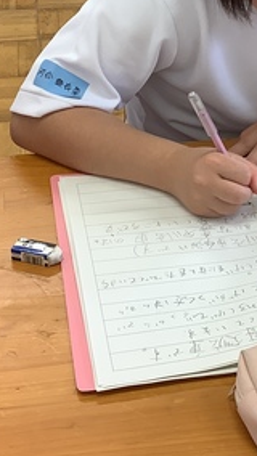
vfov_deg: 27.3
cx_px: 210
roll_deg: -1.3
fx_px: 920
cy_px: 92
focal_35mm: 76
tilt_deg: -25.8
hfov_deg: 15.8
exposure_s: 1/60
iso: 50
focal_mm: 3.3
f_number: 2.4
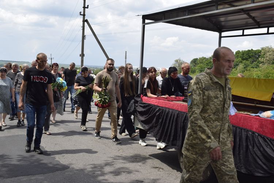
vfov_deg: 34.3
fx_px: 297
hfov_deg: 49.5
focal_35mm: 39
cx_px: 137
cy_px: 92
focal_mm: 26
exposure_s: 1/200
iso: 100
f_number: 9
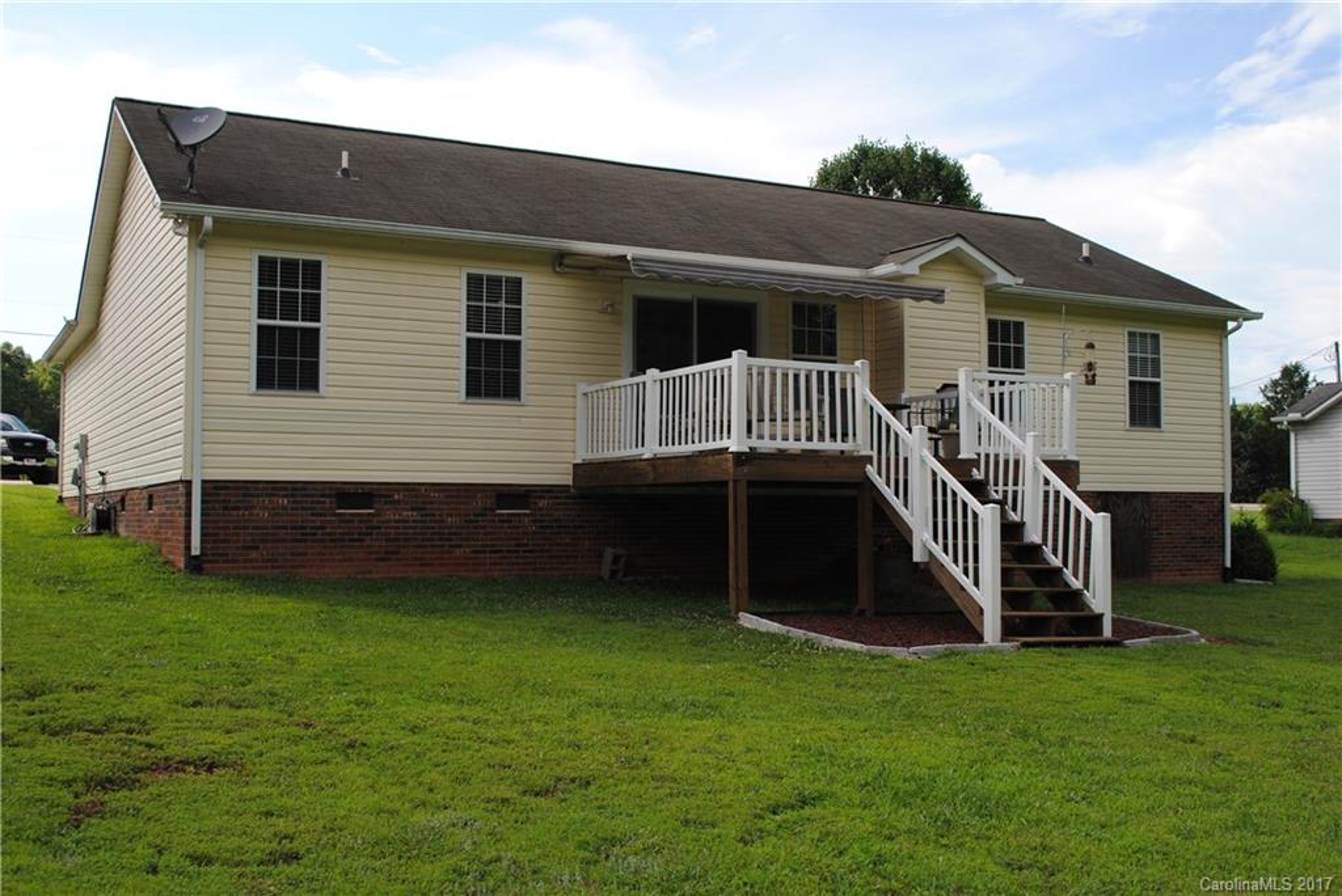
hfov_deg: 53.1
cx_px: 671
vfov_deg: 36.9
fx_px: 1343
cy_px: 448
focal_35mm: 36
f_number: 8
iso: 100
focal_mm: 24
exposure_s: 1/200
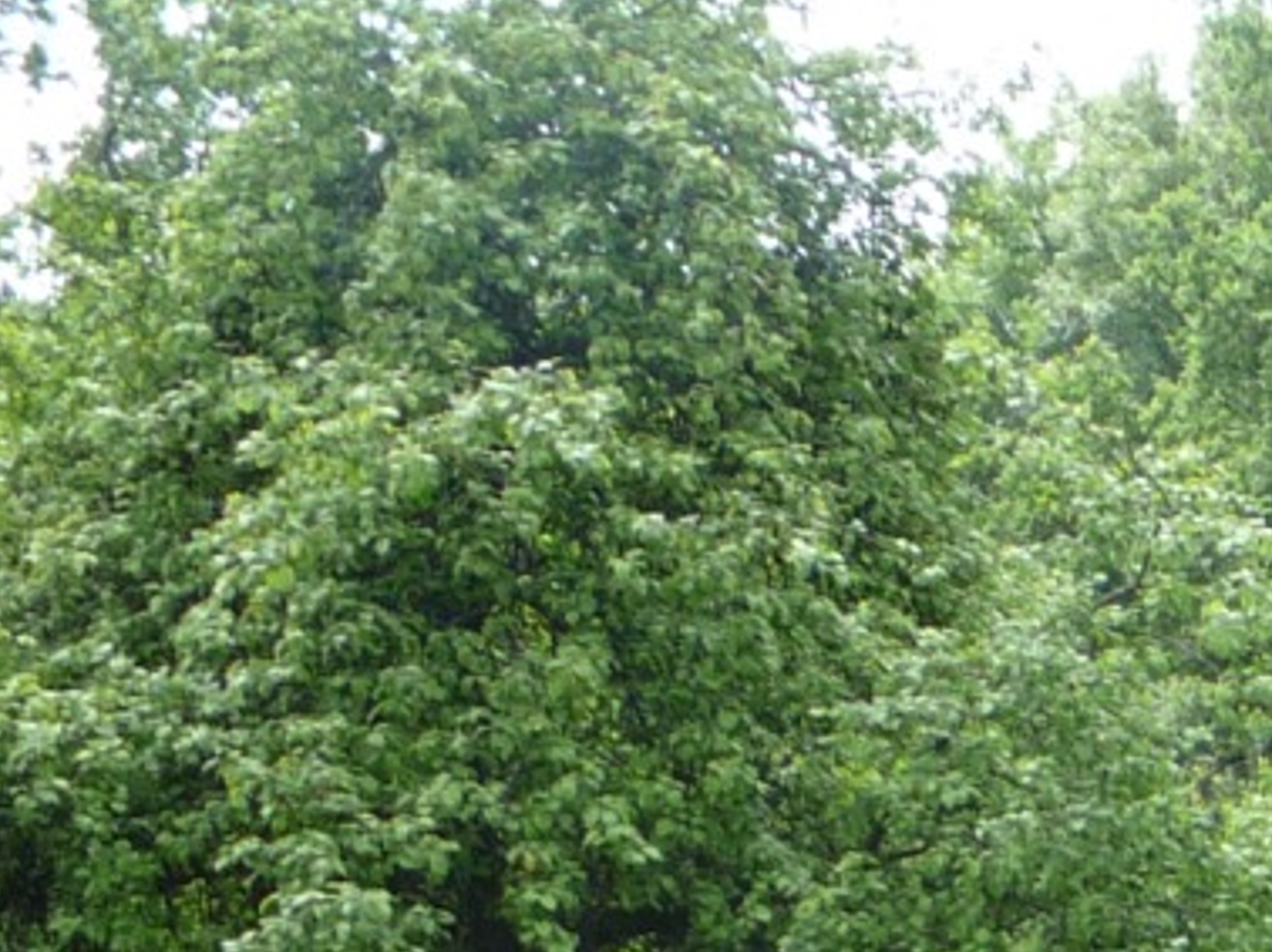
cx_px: 2389
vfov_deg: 11.2
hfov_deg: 13.7
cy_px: 1440
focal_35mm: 127
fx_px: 4664
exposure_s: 1/100
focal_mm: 5.2
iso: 100
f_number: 4
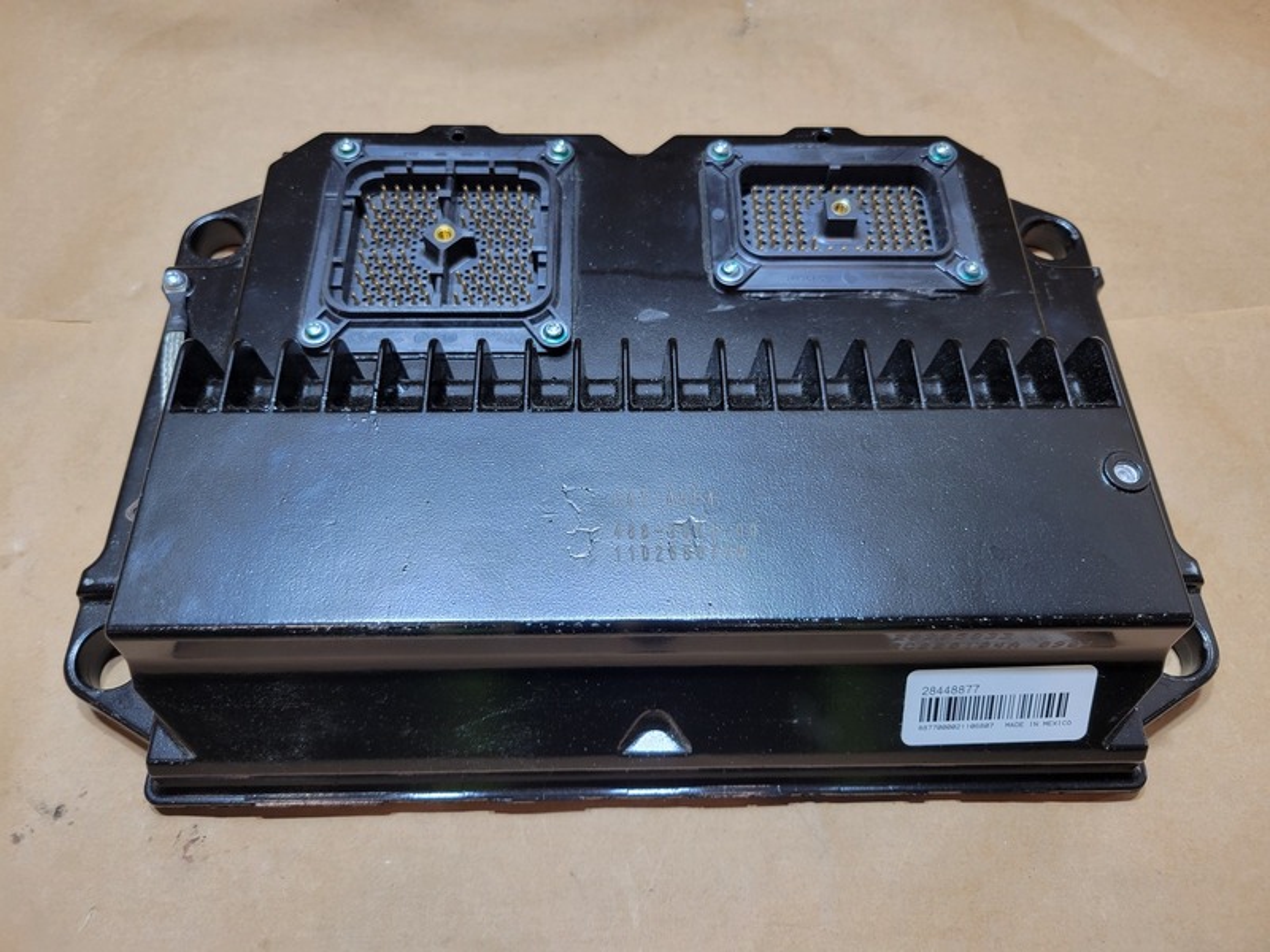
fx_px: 954
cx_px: 635
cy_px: 476
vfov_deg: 53.1
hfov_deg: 67.3
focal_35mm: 26
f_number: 1.8
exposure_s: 1/120
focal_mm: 5.4
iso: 64
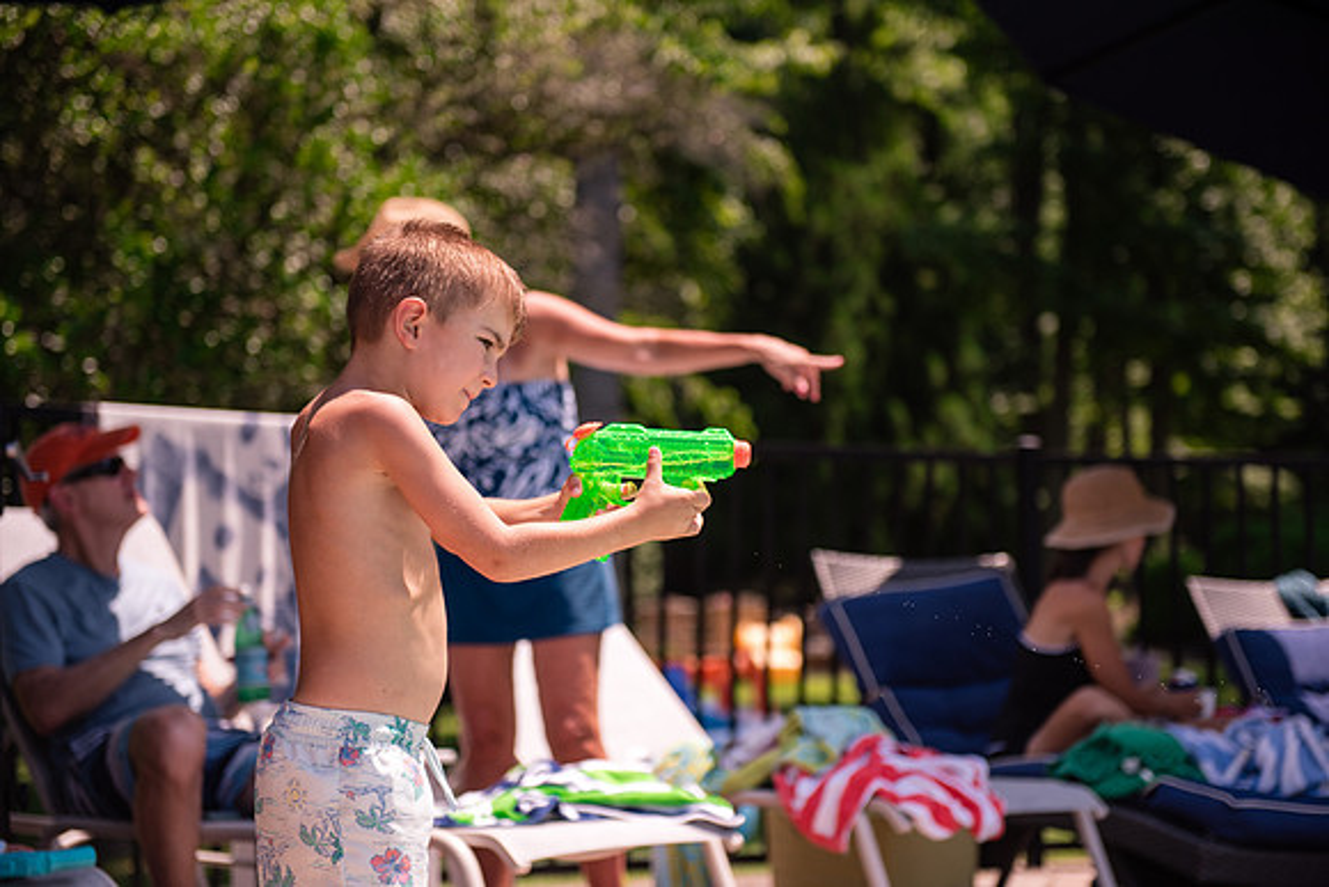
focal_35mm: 70
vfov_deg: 19.5
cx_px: 664
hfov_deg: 28.8
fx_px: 2585
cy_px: 444
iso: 250
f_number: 2.8
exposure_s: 1/4000
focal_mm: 70
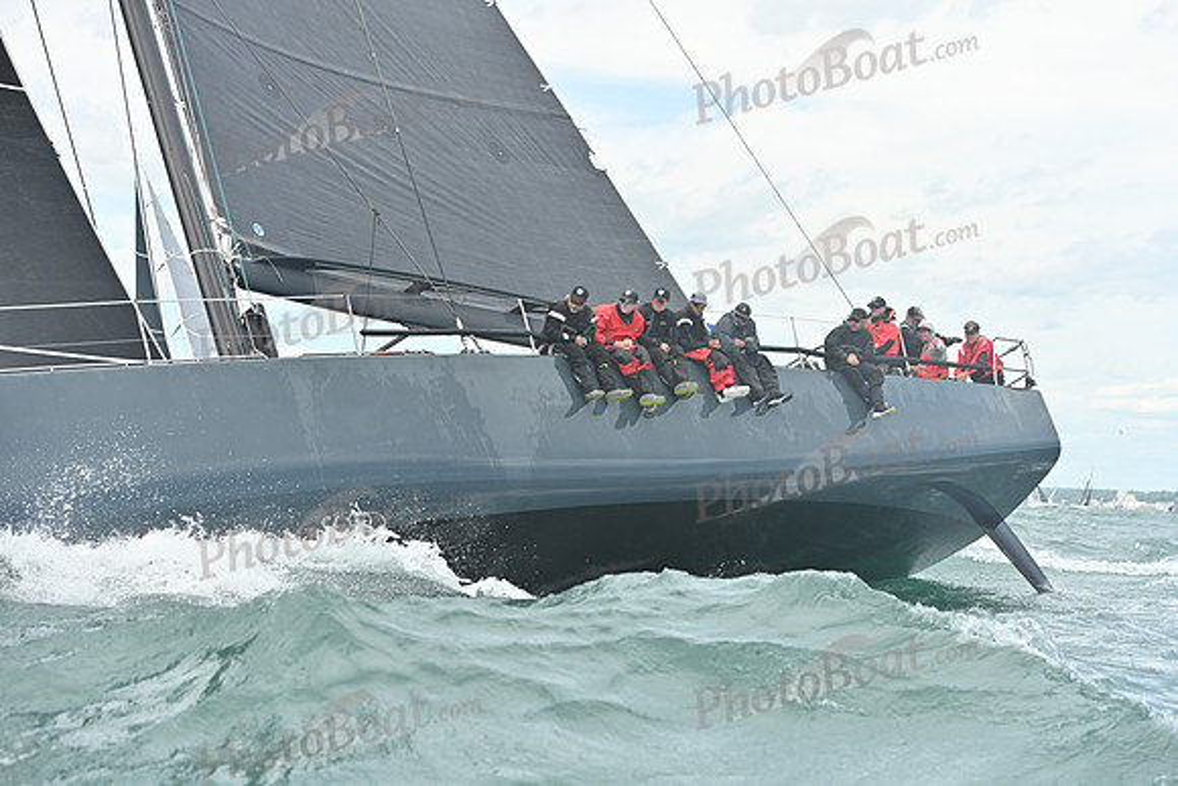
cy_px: 393
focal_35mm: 70
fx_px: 2291
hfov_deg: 28.8
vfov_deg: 19.5
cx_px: 589
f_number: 5
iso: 250
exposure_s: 1/1250
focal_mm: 70
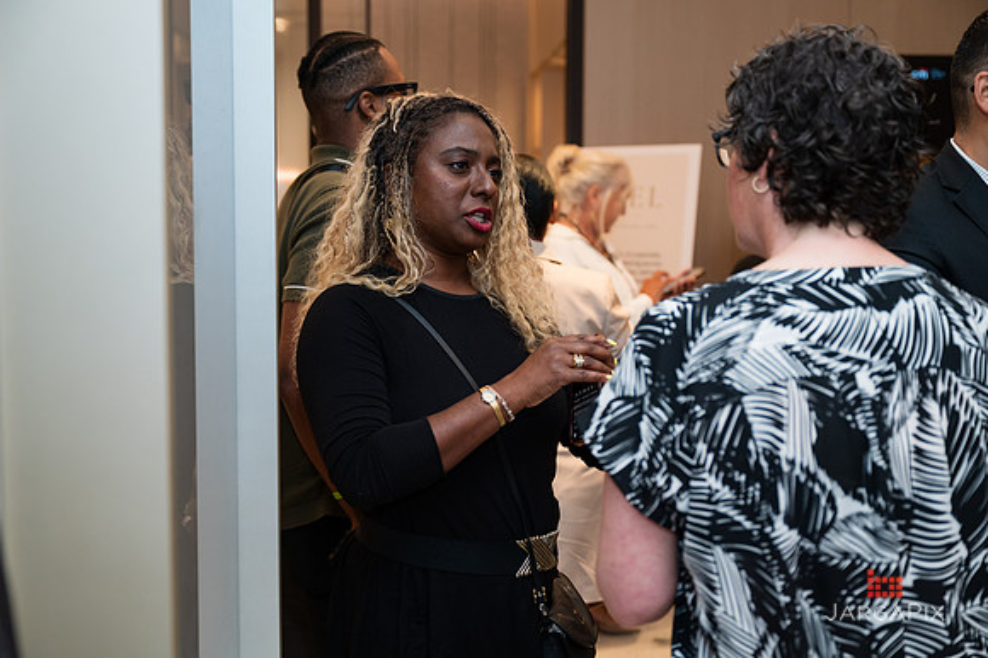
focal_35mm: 49
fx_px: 1352
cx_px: 494
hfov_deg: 40.2
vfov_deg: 27.3
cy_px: 329
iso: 400
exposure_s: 1/160
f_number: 3.2
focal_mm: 48
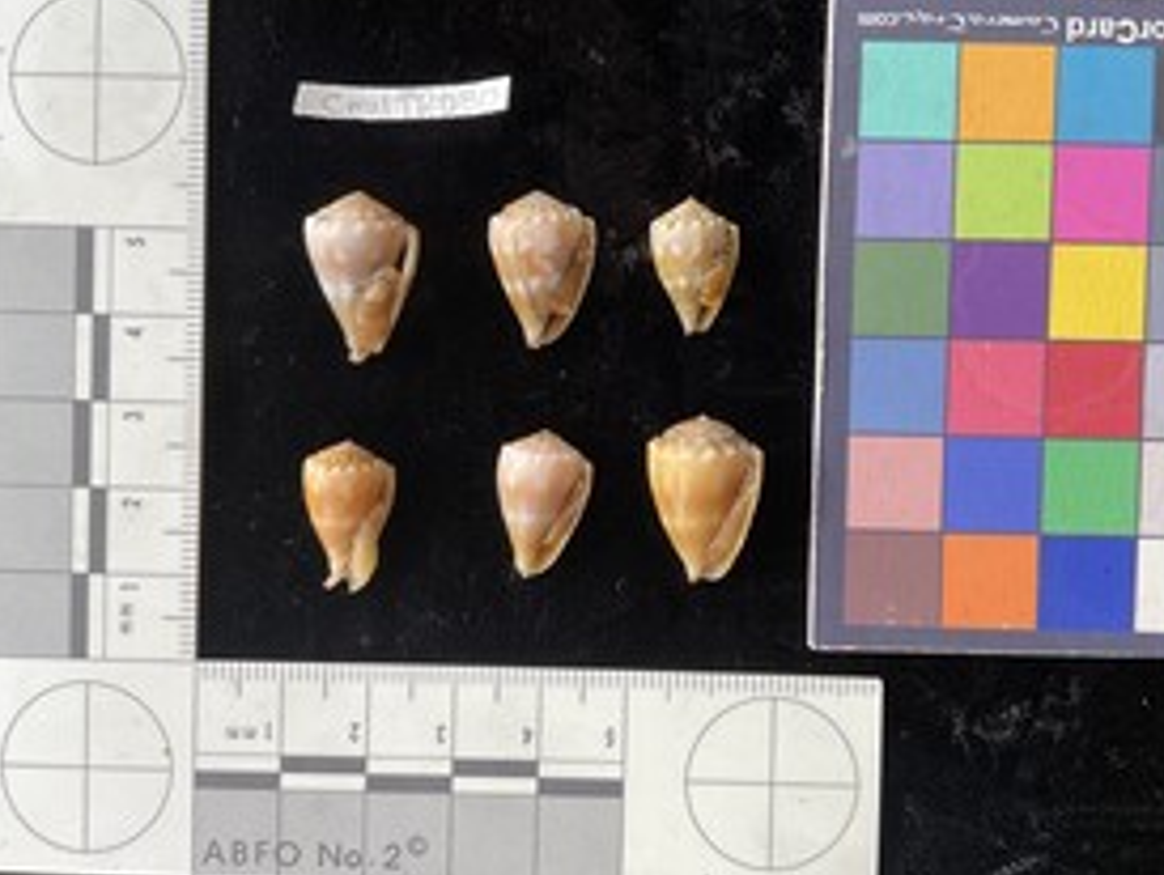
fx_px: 1245
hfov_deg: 50.1
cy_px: 418
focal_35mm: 37
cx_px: 624
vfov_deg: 38.7
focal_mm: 3
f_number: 1.8
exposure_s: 1/120
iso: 40
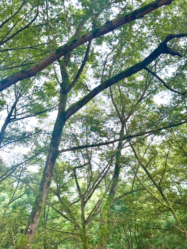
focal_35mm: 48
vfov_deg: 39.7
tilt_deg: +24.7
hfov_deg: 30.3
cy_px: 124
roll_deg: +1.9
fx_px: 346
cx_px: 94
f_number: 1.78
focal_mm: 6.76
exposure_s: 1/980
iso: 64
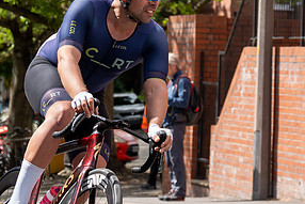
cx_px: 71
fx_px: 2026
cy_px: 26
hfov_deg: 8.6
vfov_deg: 5.7
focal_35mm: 239
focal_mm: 70
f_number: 5.6
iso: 400
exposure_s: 1/1000
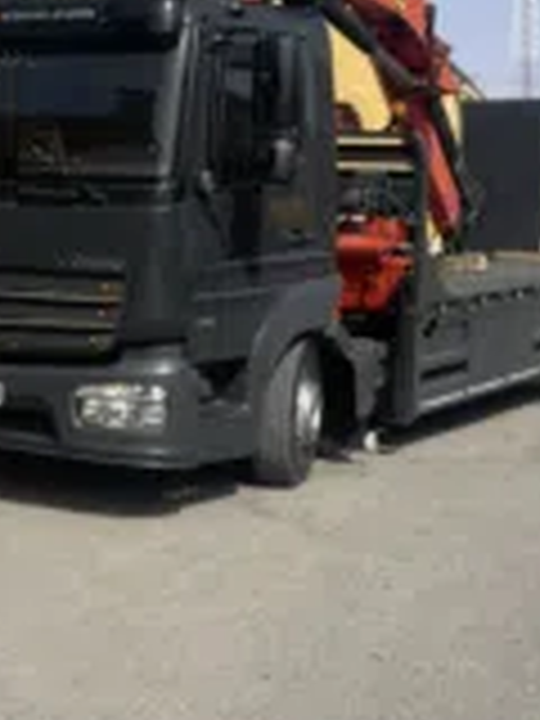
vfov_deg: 29.6
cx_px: 225
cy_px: 248
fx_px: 1352
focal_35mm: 65
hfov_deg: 22.6
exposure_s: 1/4831
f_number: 1.6
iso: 32
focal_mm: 4.2
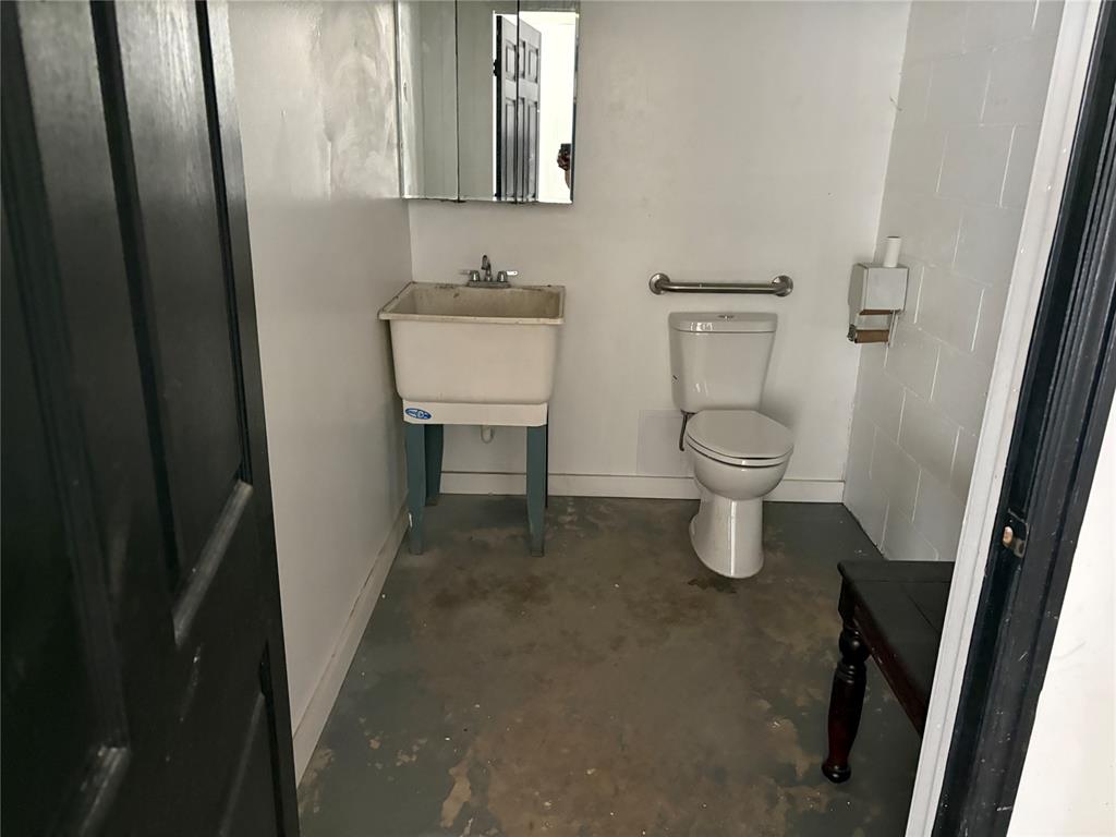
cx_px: 558
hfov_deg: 67.3
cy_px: 418
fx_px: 838
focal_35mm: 26
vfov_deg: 53.1
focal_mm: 5.96
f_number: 1.6
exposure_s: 1/30
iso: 640
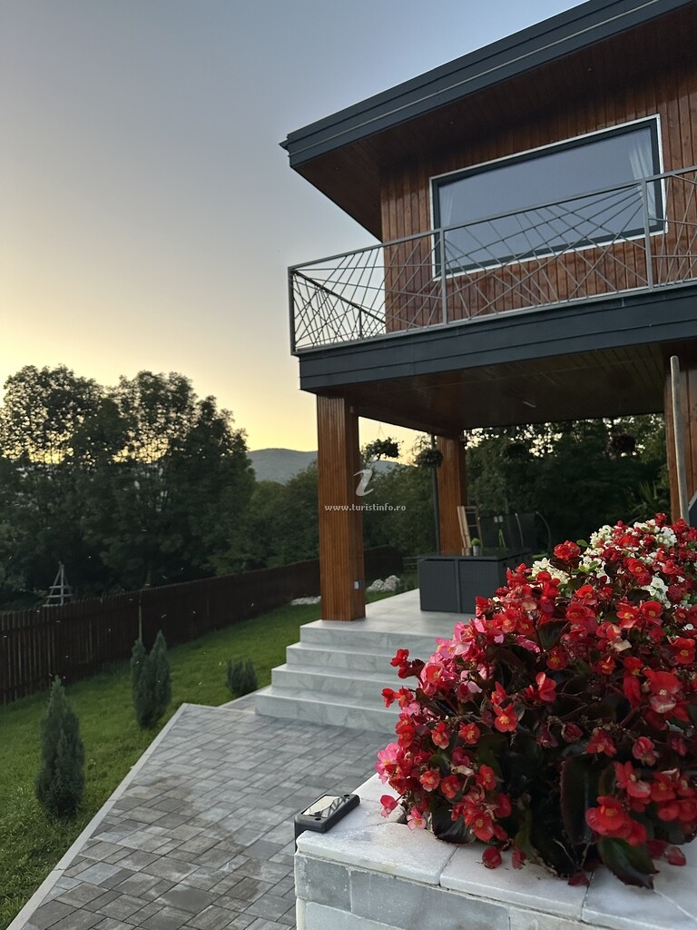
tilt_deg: +5.4
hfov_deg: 56.8
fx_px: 644
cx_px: 348
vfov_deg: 71.6
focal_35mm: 24
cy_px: 465
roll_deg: +0.8
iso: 320
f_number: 1.78
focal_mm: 6.86
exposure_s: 1/60
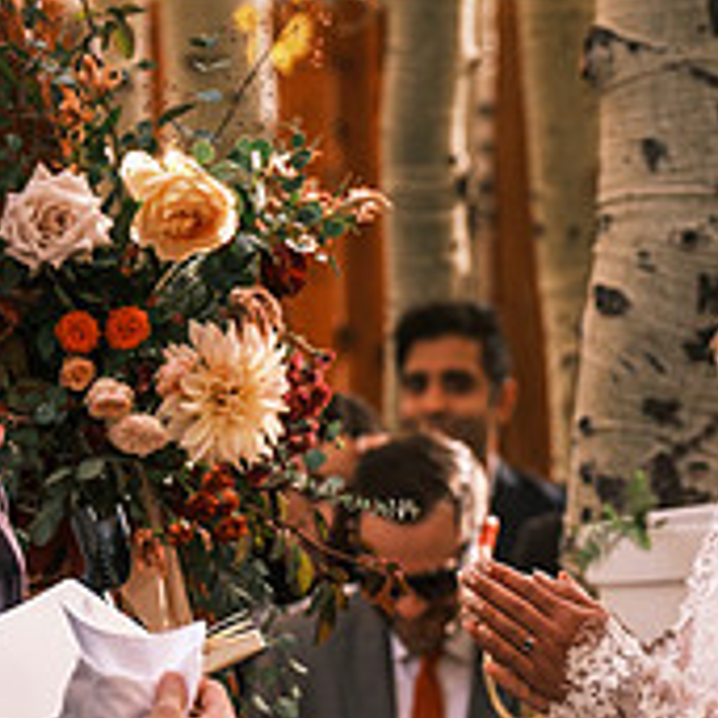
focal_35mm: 409
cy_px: 590
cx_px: 827
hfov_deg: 4.3
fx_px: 9598
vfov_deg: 4.3
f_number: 4
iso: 400
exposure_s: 1/500
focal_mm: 94.5
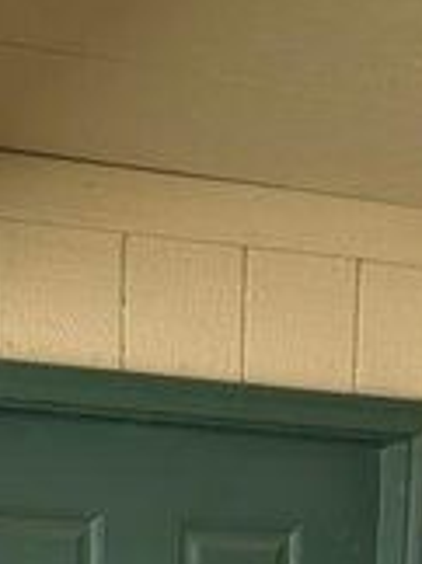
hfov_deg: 14.9
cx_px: 115
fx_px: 1613
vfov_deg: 16.9
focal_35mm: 99
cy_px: 973
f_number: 1.78
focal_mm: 6.86
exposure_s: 1/676
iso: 80
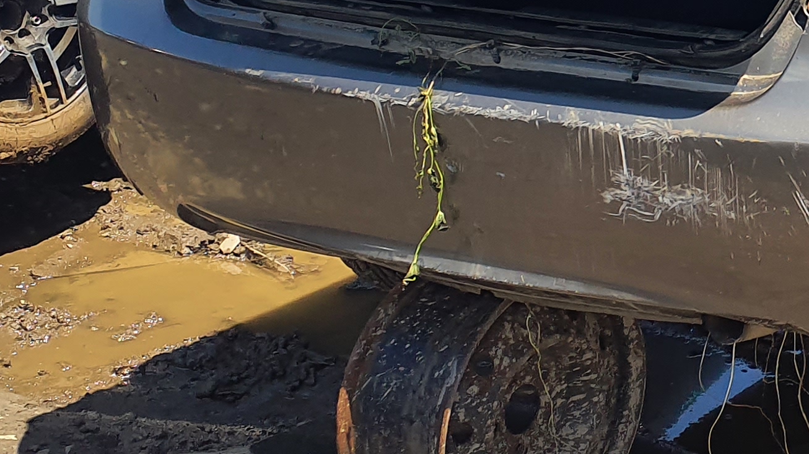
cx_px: 921
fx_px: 1995
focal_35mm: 93
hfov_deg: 21.6
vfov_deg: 12.9
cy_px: 26
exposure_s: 1/1104
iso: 40
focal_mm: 3.58
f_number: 1.9
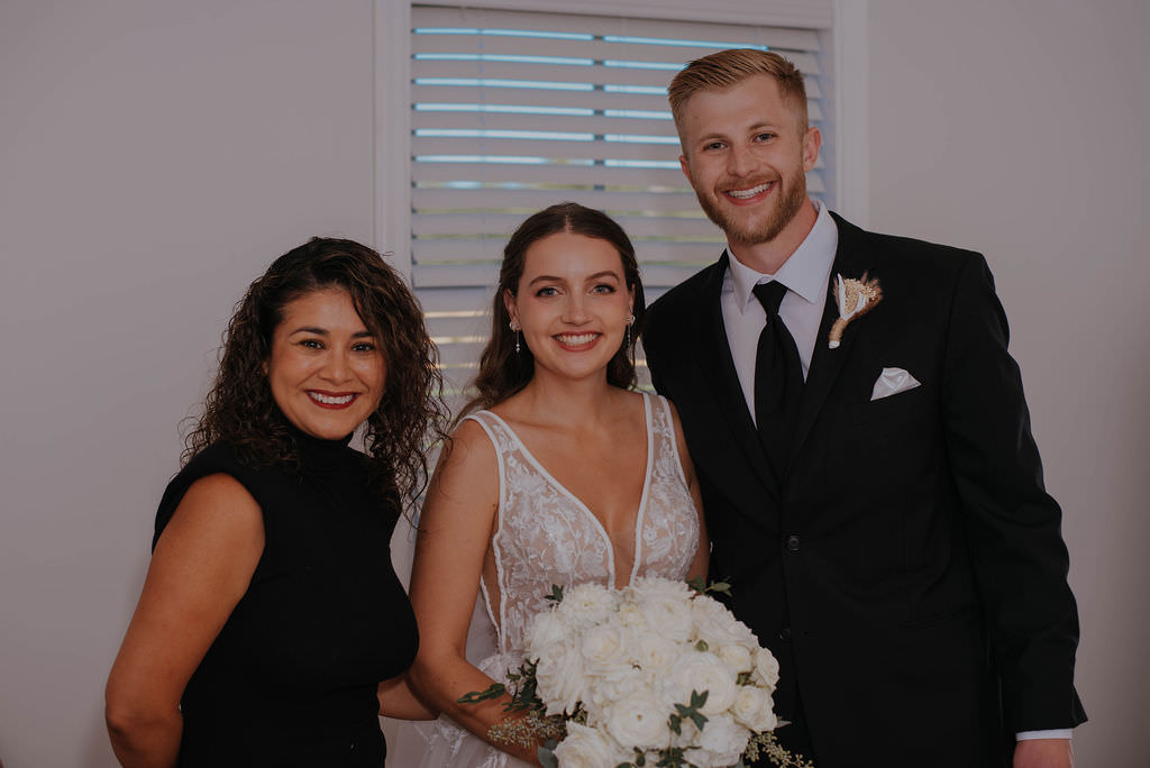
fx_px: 1702
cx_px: 562
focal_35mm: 53
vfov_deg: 25.4
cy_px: 359
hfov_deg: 37.3
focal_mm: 50
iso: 50
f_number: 3.2
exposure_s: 1/200
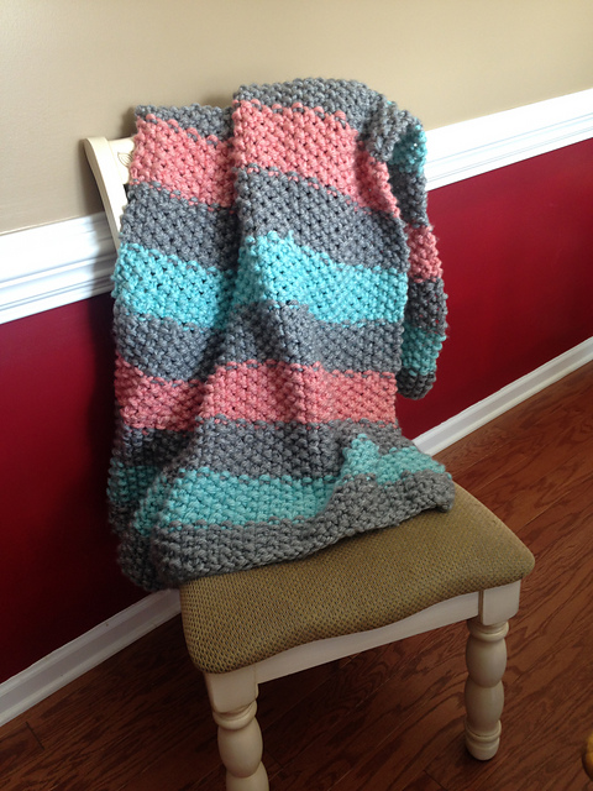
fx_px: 754
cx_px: 296
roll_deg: +4.3
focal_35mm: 33
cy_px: 396
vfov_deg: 55.4
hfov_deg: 42.9
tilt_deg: -29.4
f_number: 2.4
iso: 64
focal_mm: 4.12
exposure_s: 1/20
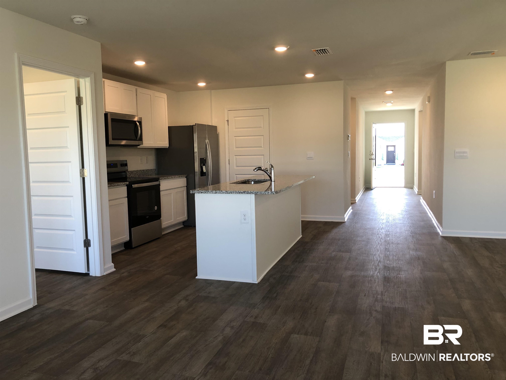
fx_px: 409
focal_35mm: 28
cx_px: 253
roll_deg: +1.4
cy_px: 190
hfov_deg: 63.4
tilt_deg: -4.6
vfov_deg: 49.7
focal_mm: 3.99
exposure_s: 1/30
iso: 20
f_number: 1.8
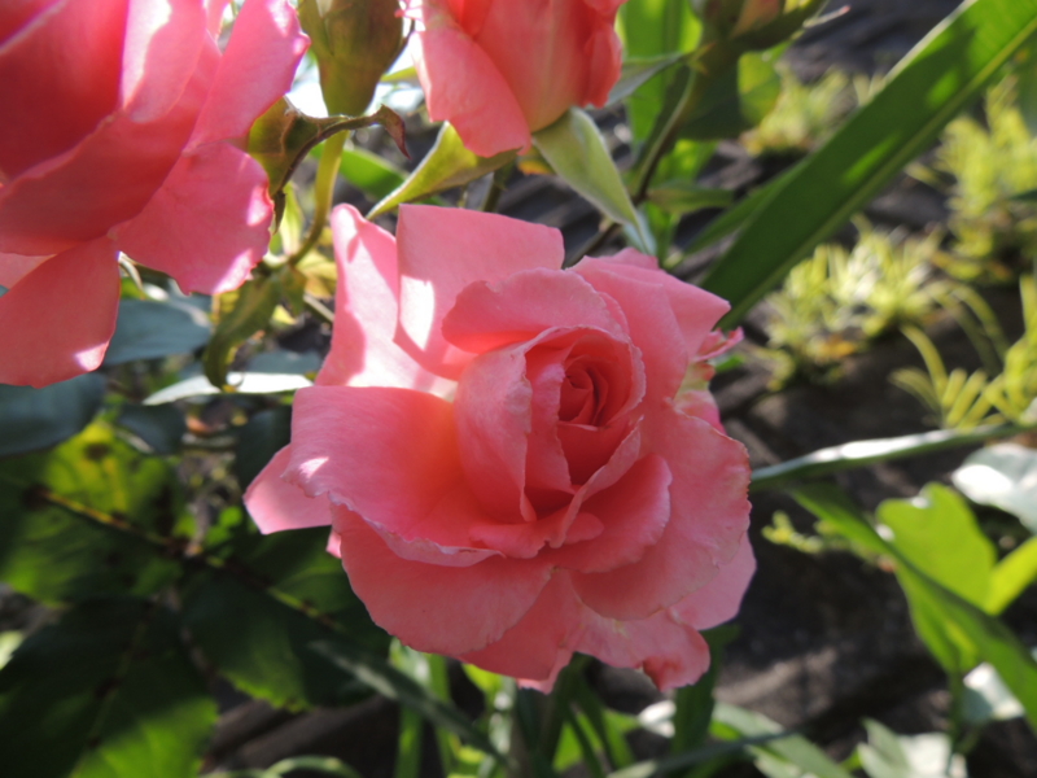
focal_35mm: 24
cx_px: 518
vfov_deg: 56.8
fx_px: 719
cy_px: 389
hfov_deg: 71.6
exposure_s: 1/640
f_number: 3
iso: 100
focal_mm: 4.3
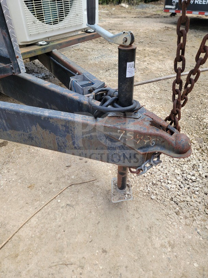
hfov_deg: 56.8
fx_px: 192
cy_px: 139
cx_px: 104
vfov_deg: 71.6
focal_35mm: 24
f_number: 1.8
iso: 16
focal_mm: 6.7
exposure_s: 1/221
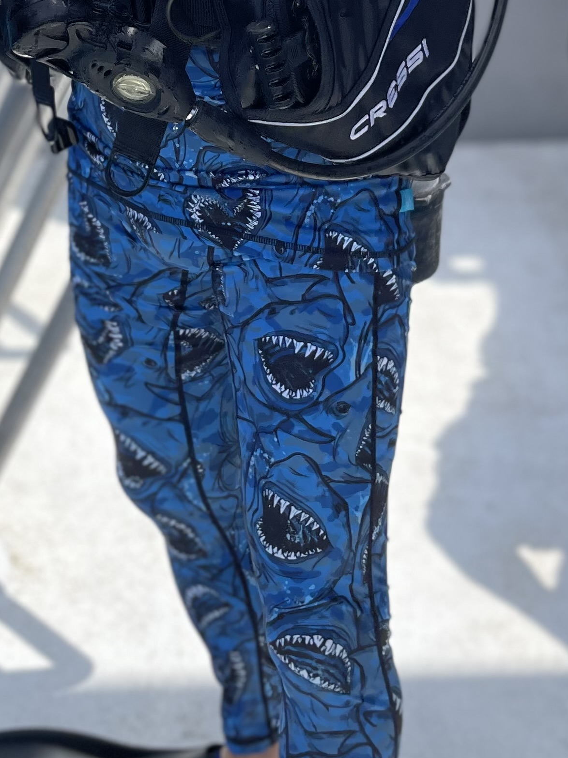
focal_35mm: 67
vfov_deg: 27.1
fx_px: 1466
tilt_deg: -15.7
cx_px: 174
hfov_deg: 21.8
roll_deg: -2.2
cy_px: -26
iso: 50
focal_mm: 4.2
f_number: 1.6
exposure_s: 1/5291
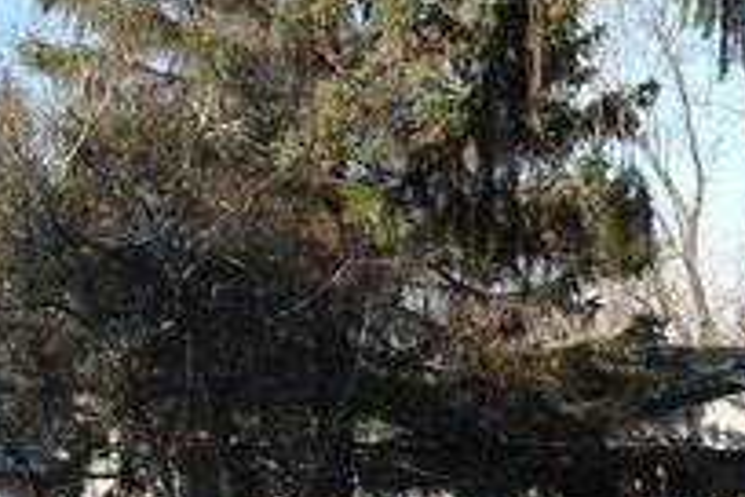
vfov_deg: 11.8
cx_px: 975
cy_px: 607
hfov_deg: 16.9
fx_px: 2359
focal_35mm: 114
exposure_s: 1/419
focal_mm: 5.7
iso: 64
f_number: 2.8
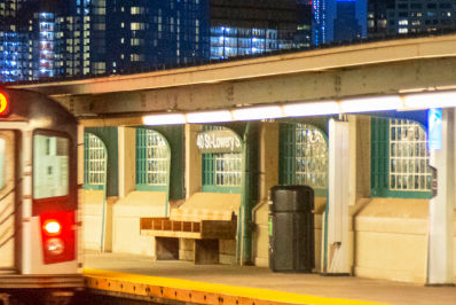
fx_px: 3194
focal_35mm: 252
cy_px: 146
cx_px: -34
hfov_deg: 8.1
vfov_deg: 5.5
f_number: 4.5
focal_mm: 98
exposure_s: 1/50
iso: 6400
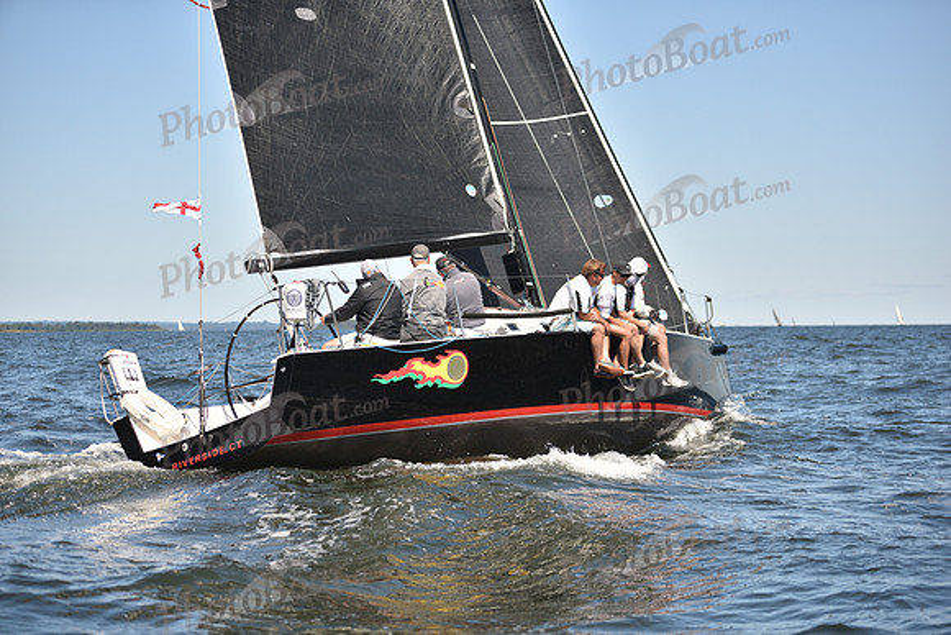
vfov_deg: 19.5
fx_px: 1850
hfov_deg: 28.8
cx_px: 476
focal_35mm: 70
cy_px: 318
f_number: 2.8
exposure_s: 1/1600
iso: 250
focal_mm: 70
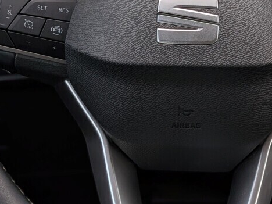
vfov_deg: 17.5
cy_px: -5
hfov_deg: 23.8
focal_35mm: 82
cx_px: 164
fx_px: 644
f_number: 1.7
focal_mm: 4.53
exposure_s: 1/204
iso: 30
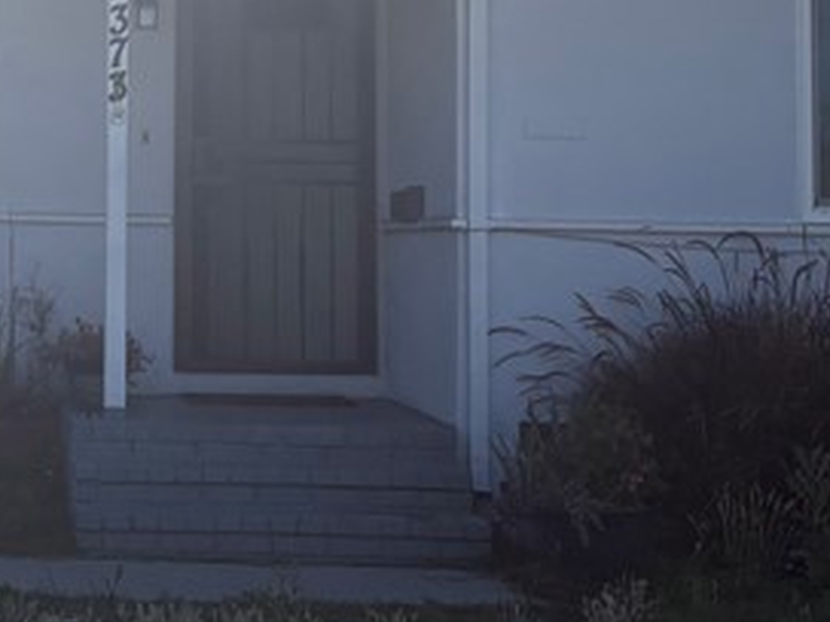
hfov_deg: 19.5
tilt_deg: +5.4
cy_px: 43
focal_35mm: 98
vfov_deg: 14.9
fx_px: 2350
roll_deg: -1.3
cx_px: 27
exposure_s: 1/8850
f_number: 1.6
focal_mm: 5.96
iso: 50
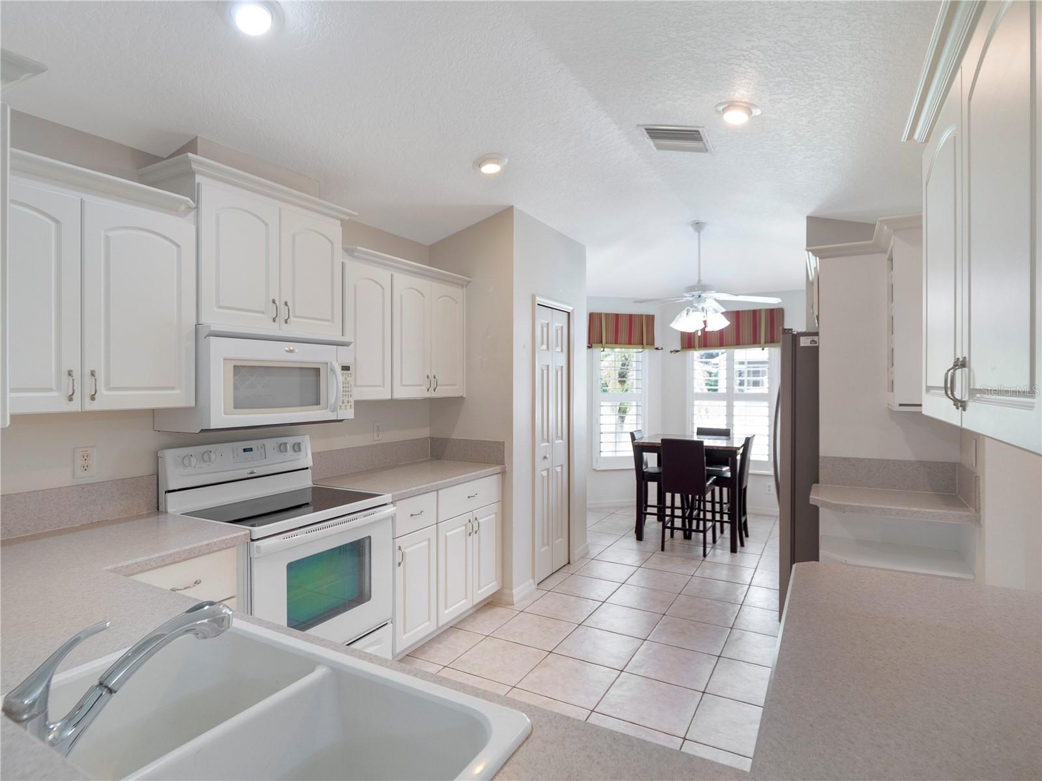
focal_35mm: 18
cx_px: 521
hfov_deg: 87.8
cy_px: 390
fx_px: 542
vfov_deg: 71.6
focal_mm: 9
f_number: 3.2
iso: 500
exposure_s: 1/60
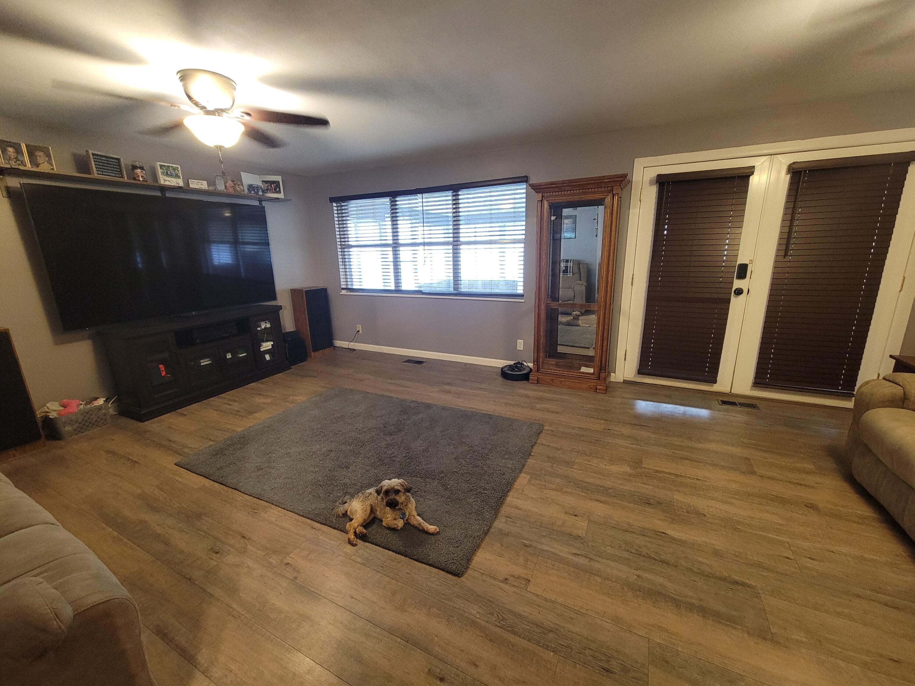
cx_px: 458
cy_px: 343
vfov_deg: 89.9
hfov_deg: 106.2
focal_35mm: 13
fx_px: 344
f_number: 2.2
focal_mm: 2.2
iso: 400
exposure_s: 1/30
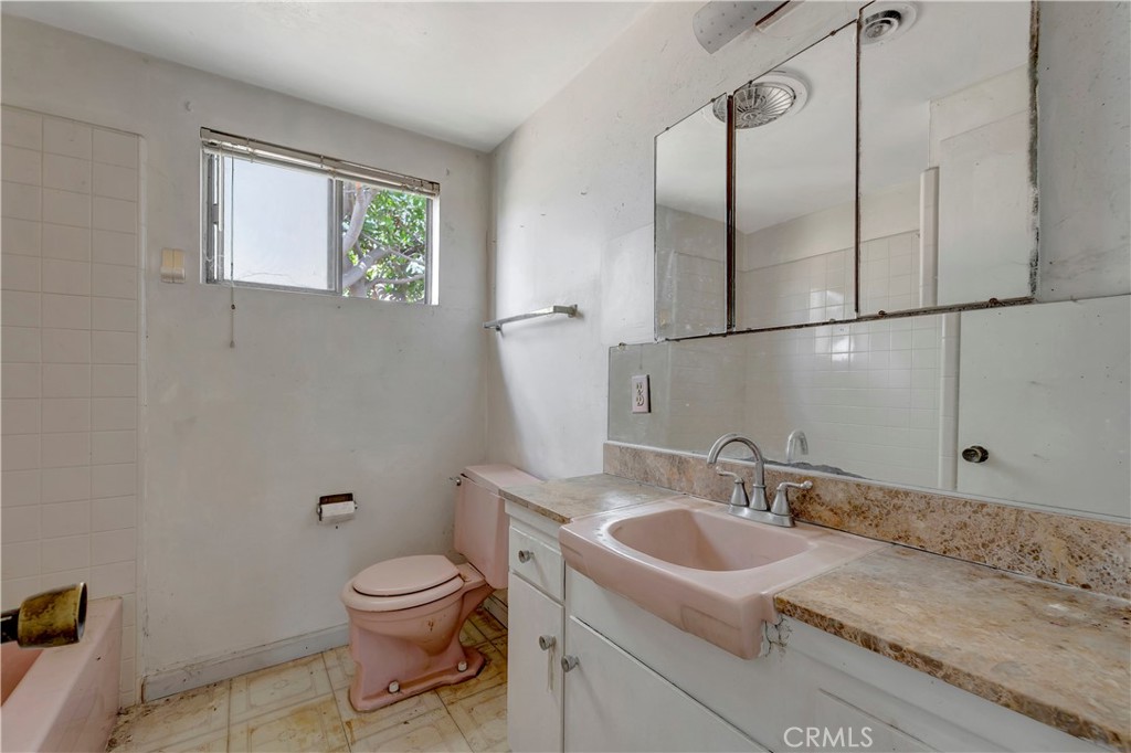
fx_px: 471
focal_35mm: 15
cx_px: 566
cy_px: 376
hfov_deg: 100.4
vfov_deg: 77.3
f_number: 5.6
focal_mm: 10
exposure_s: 1/5
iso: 100
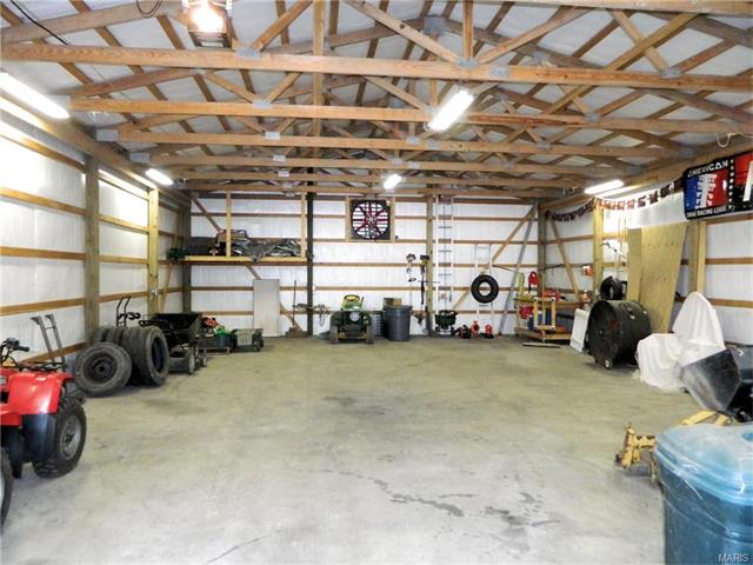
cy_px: 282
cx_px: 376
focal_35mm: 25
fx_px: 544
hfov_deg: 69.4
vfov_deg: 54.9
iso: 720
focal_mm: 4.5
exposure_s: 1/30
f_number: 3.1
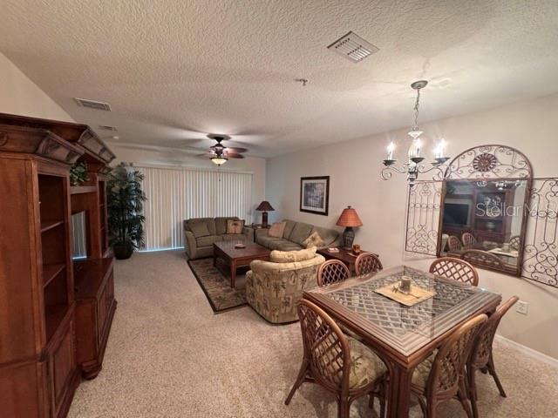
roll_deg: -1.9
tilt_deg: -5.8
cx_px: 279
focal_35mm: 14
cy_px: 209
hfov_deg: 102.1
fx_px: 226
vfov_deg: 85.7
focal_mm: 2.22
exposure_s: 1/60
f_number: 2.2
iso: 320
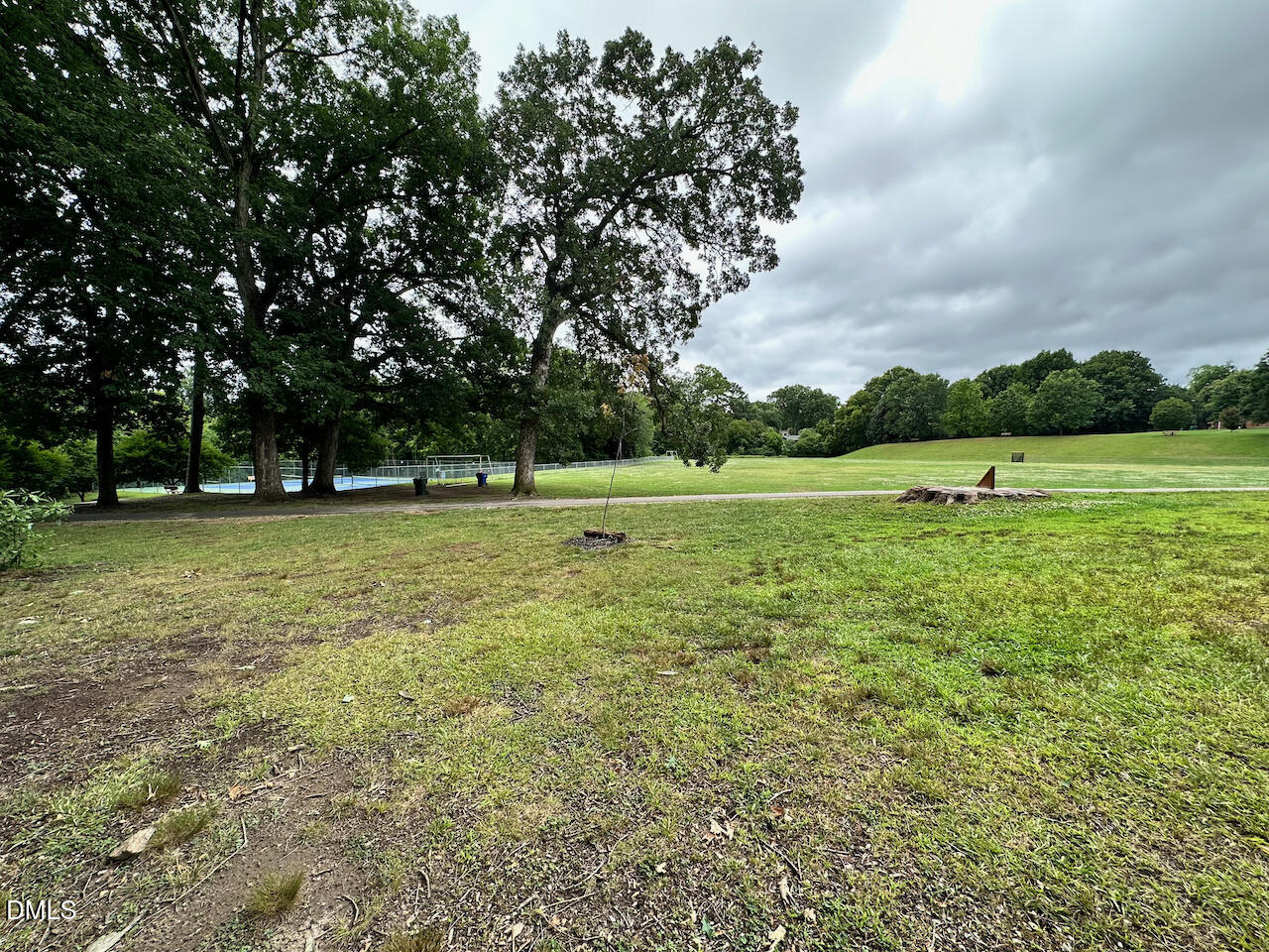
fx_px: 513
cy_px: 476
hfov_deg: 102.1
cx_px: 634
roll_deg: -0.6
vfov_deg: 85.7
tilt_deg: -3.2
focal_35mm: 14
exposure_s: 1/504
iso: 40
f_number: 2.2
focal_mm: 2.22
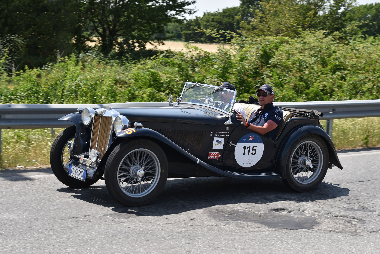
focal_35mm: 62
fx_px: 655
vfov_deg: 21.9
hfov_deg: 32.4
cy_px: 127
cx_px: 190
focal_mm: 62
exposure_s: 1/500
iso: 200
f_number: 7.1
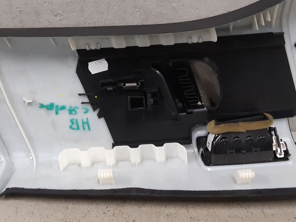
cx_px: 108
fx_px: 462
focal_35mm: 54
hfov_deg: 35.3
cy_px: 92
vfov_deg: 27.0
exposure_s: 1/50
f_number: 1.7
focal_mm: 3.93
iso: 200
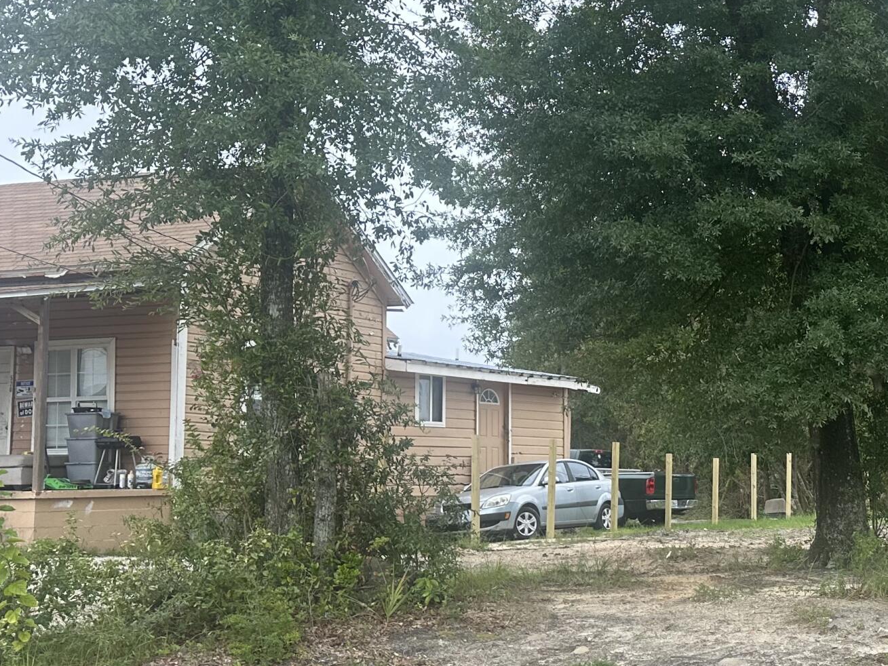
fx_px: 1411
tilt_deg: +4.9
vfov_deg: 26.5
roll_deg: +0.2
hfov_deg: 30.9
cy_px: 388
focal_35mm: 55
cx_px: 990
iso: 80
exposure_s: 1/850
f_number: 1.78
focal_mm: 6.86
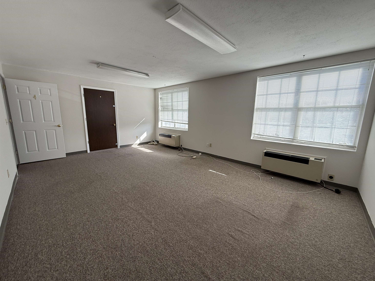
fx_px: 152
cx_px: 188
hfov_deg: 102.1
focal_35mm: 14
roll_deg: -0.9
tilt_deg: -9.6
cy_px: 140
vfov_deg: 85.7
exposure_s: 1/214
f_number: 2.2
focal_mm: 2.22
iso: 64
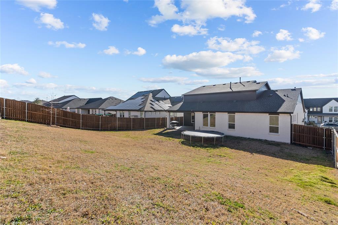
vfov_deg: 73.7
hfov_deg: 96.8
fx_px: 150
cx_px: 169
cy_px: 112
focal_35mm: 16
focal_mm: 16
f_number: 8
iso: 100
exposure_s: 1/100
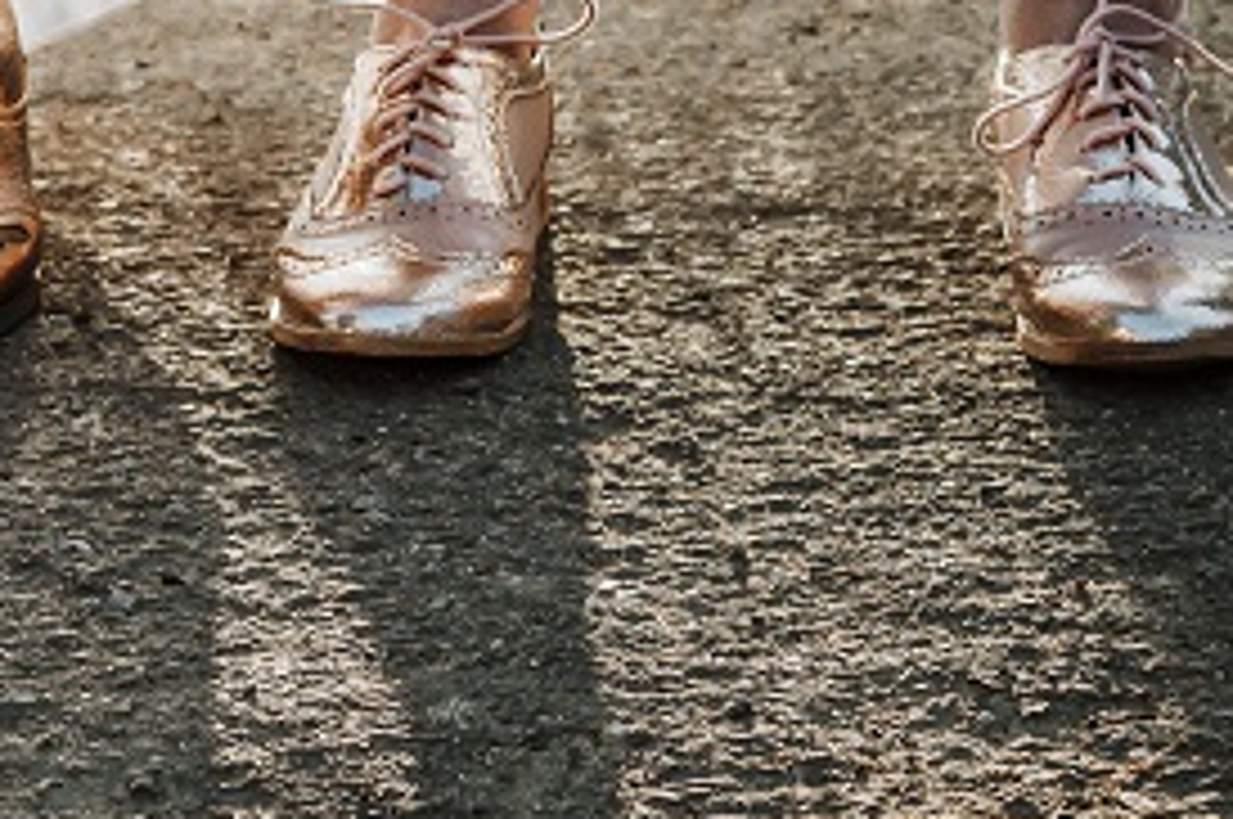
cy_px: -374
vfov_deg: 7.8
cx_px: 68
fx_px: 5906
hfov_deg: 11.8
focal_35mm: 173
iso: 400
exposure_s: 1/800
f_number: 4
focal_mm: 35
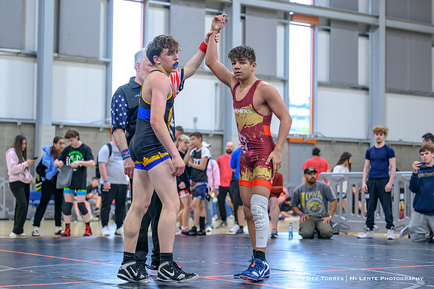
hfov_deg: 26.0
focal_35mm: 78
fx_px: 940
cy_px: 146
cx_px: 220
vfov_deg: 17.5
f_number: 2.8
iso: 2500
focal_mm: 70
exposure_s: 1/800
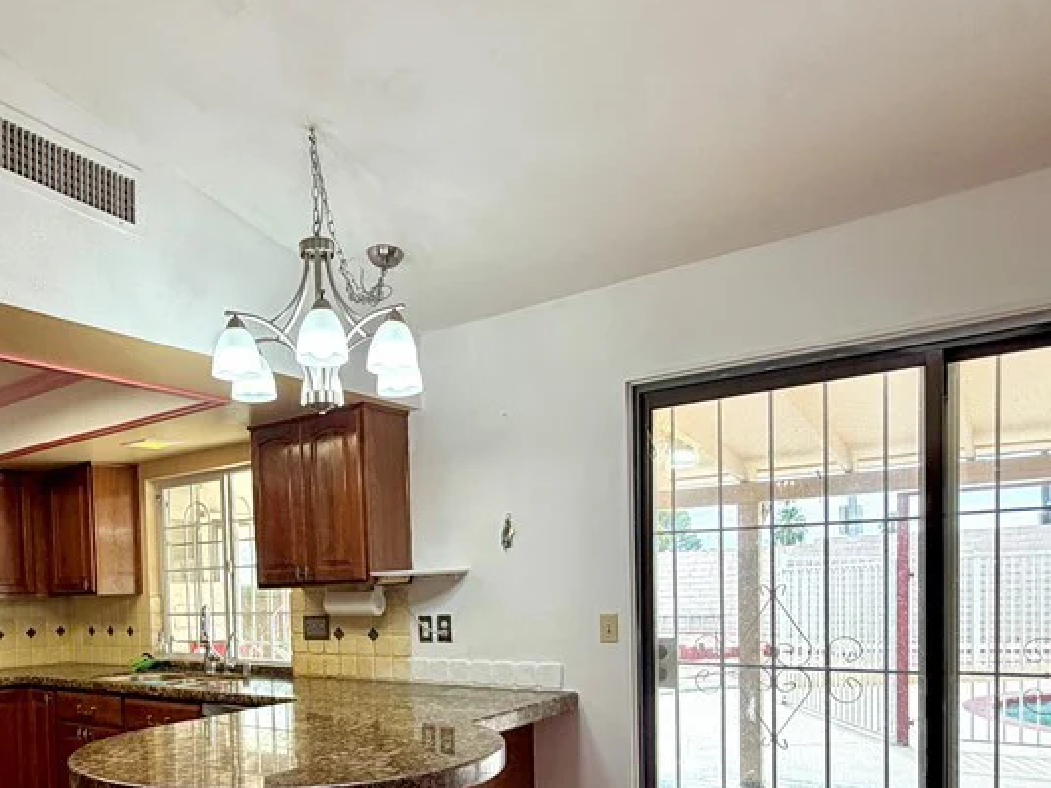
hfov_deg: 64.2
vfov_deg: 48.6
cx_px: 378
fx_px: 820
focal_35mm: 27
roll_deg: +2.8
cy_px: 622
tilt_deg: -2.5
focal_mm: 2.22
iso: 64
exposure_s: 1/120
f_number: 2.2
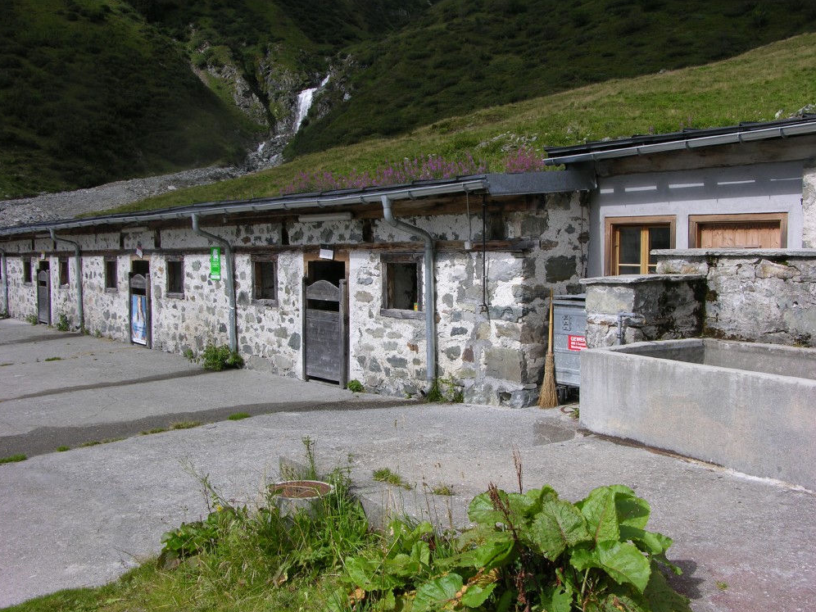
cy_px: 313
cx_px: 410
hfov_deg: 51.4
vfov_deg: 39.7
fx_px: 849
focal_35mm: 36
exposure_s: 1/223
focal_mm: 8.9
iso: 50
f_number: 5.6
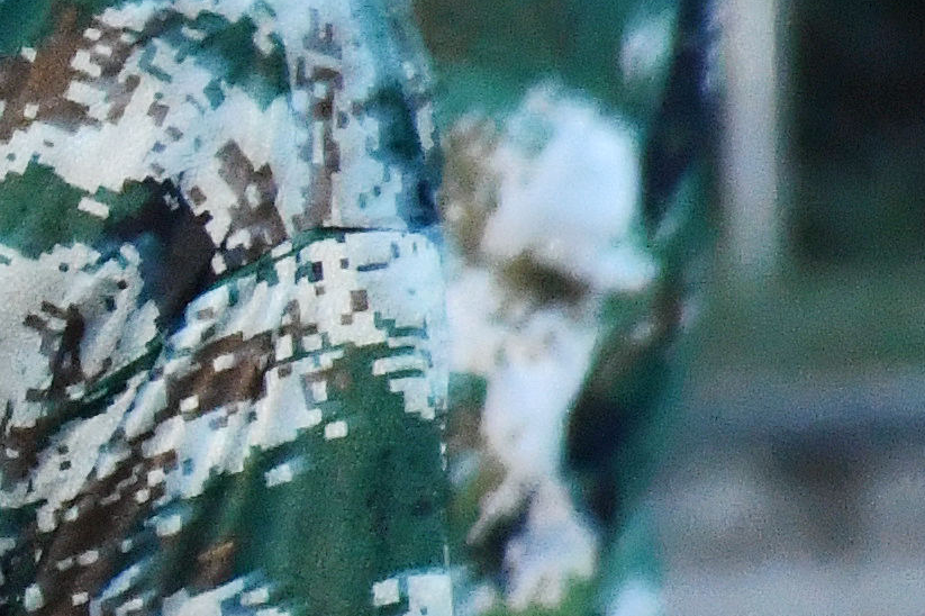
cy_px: 246
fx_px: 33901
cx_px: -1043
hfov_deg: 1.6
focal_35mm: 1320
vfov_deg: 1.0
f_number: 5.6
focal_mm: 130
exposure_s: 1/60
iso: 2500
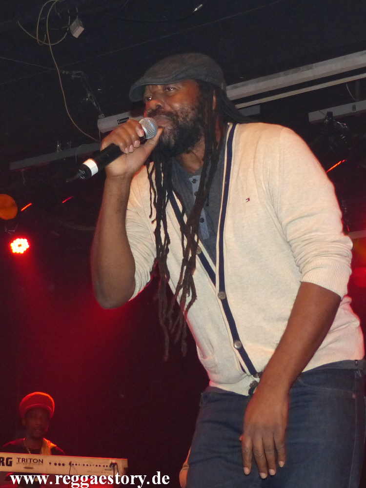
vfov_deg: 51.4
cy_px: 244
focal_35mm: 36
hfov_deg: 39.7
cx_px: 183
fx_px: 508
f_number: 2.8
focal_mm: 6.4
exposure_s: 1/60
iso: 400
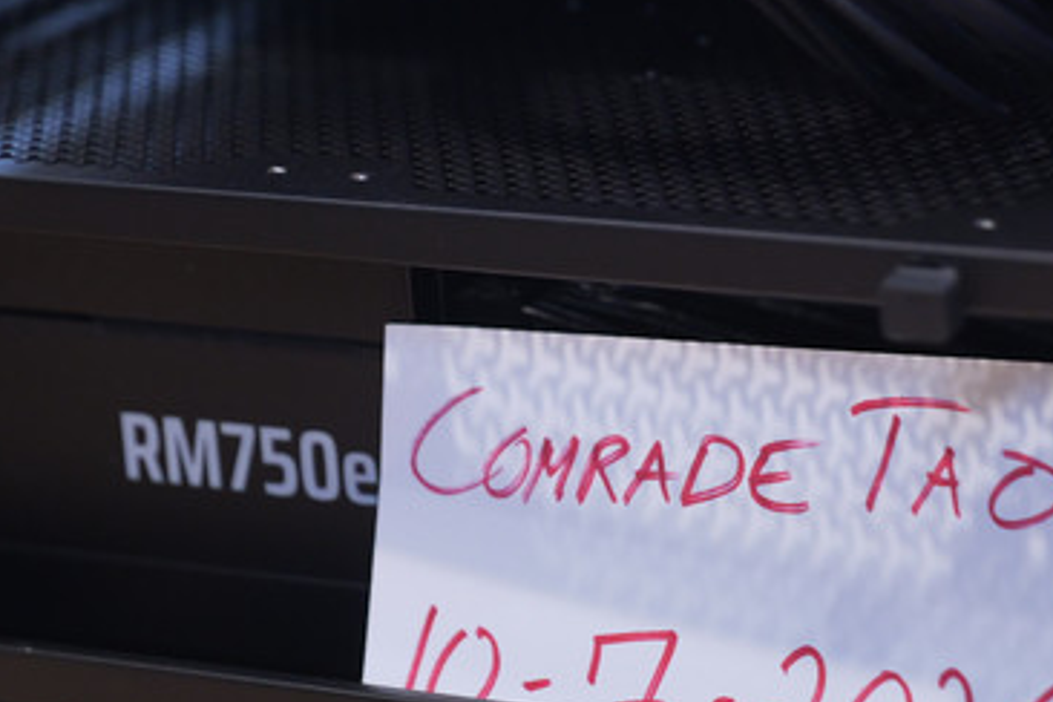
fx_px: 4709
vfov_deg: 8.5
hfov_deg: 12.8
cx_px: 521
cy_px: 525
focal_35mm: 161
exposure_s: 1/125
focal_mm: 92
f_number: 4
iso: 6400
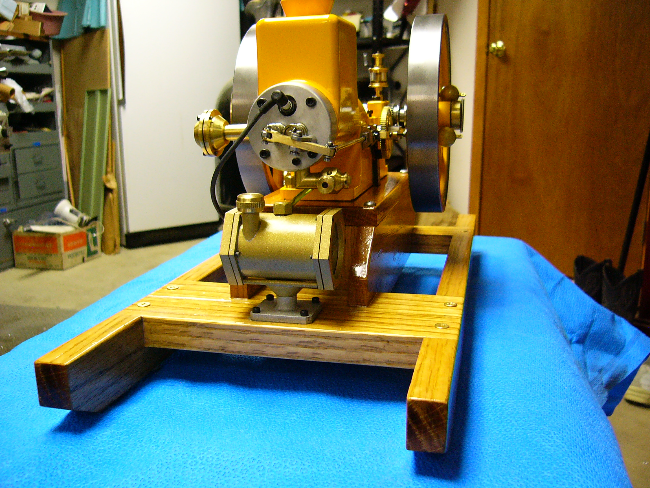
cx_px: 325
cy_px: 244
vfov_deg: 40.7
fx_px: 657
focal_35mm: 35
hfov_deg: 52.6
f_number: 2.8
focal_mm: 5.8
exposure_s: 1/15
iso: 200
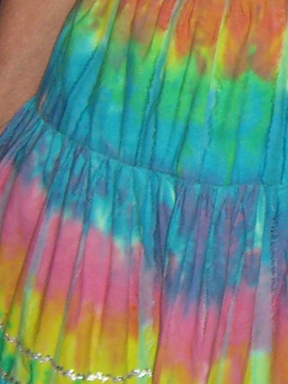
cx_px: 462
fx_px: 2031
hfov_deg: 7.9
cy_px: 126
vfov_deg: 10.8
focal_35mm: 183
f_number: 2.8
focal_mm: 7.9
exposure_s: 1/60
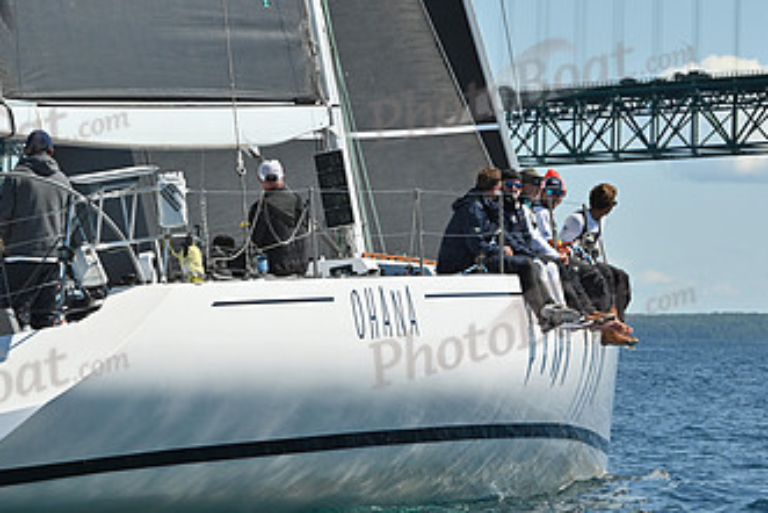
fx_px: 5229
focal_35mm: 245
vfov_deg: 5.6
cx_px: 251
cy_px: 240
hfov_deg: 8.4
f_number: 9
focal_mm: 140
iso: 320
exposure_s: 1/1000
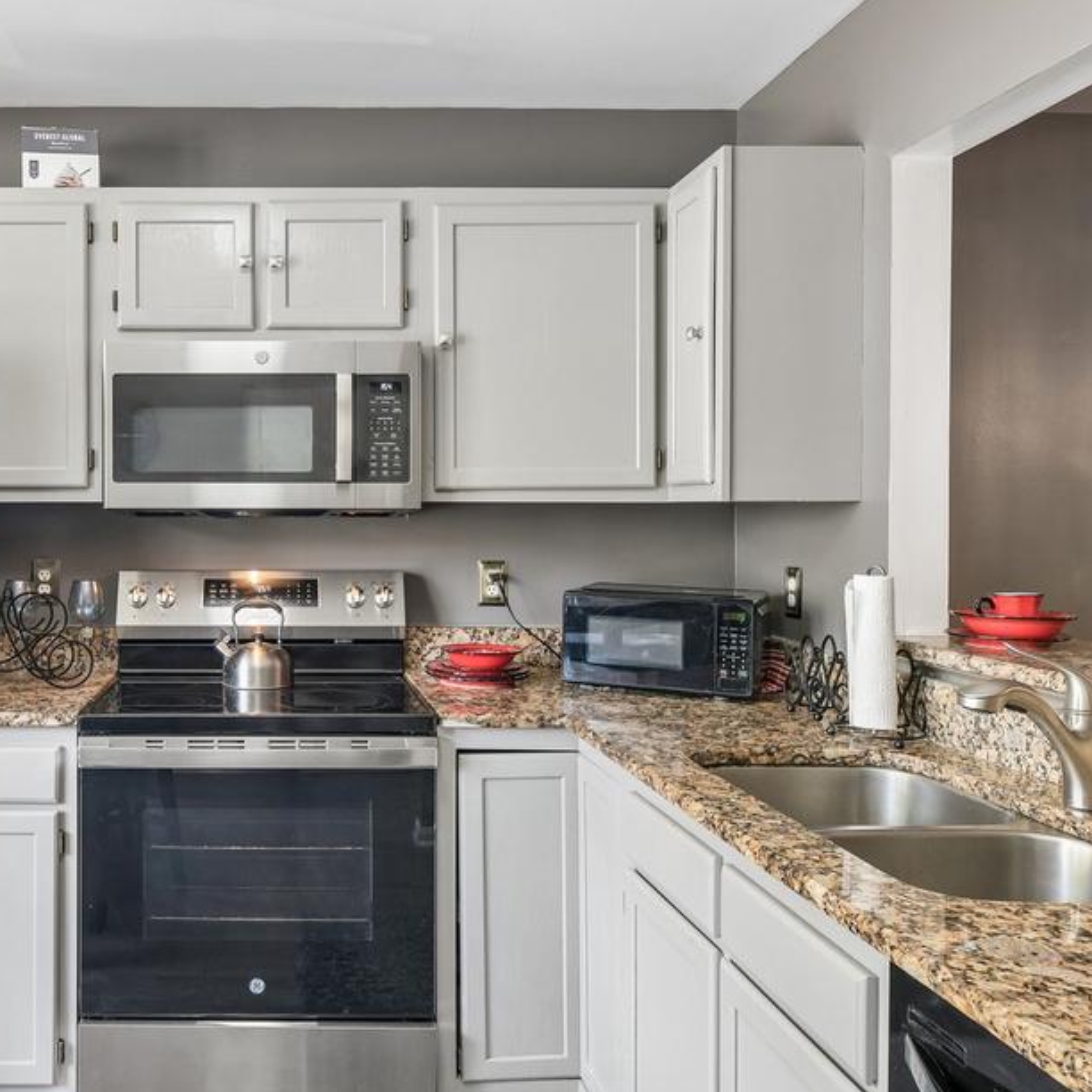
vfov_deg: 57.3
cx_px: 266
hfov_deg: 54.5
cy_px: 539
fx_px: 999
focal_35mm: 28
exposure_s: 1/15
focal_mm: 14
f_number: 8
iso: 400
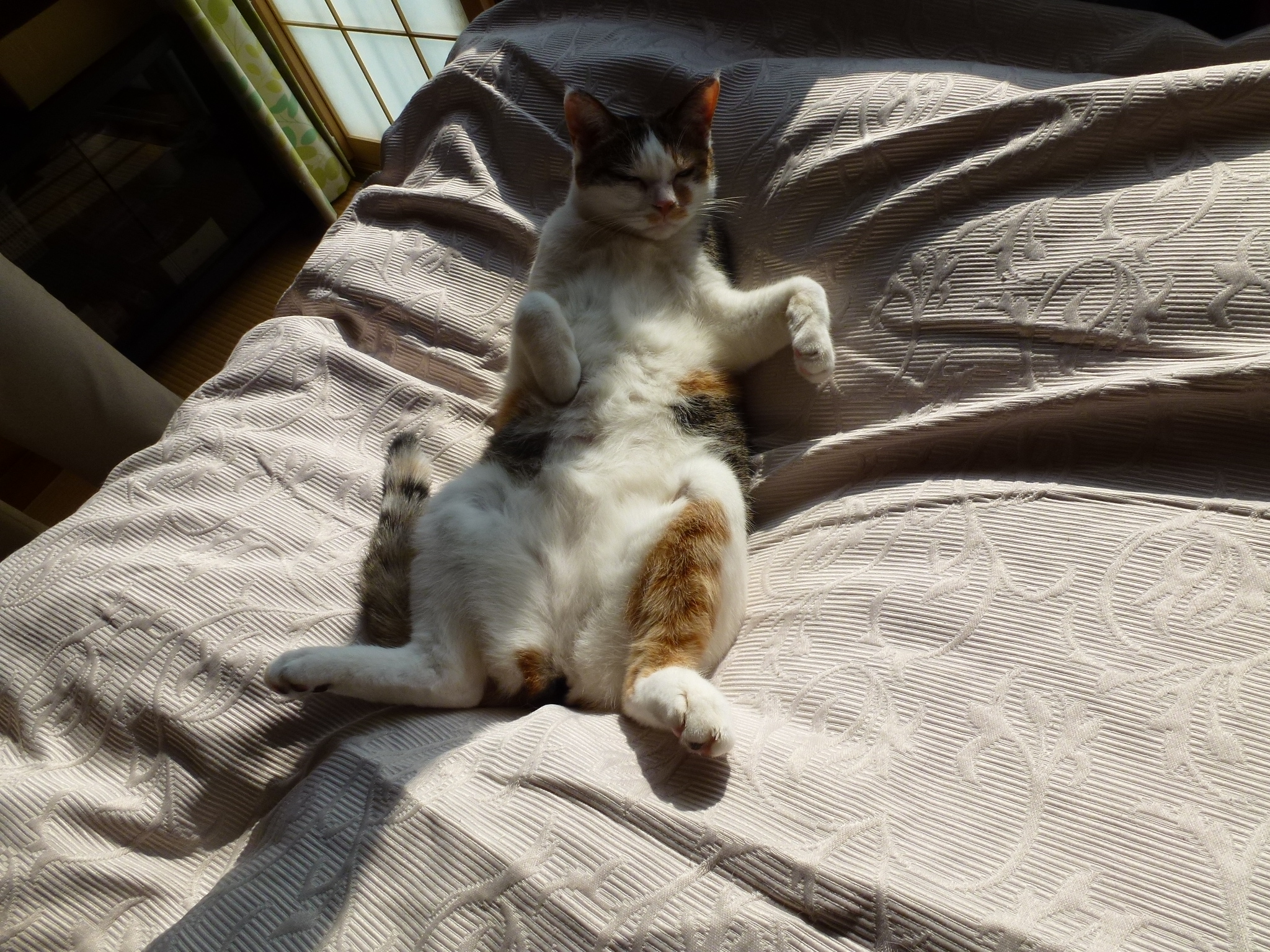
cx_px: 635
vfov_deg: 56.8
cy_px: 476
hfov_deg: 71.6
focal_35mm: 24
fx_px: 881
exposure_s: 1/500
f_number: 4
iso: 100
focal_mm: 4.3
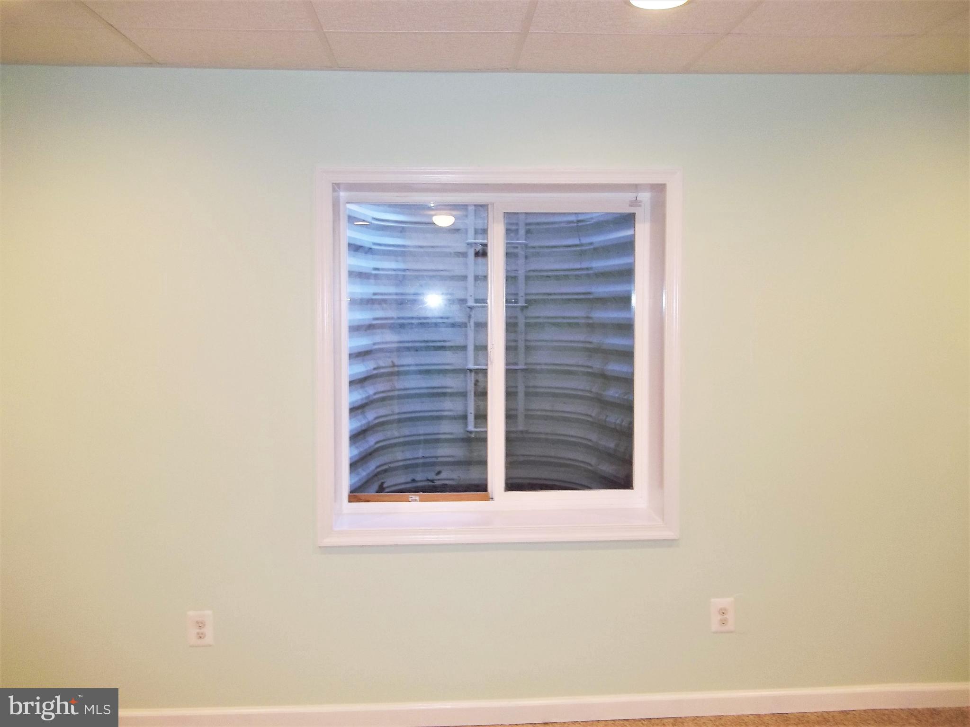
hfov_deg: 56.8
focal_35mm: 32
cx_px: 485
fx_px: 897
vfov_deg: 44.2
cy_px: 364
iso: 80
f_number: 2.9
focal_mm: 5.7
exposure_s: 1/30
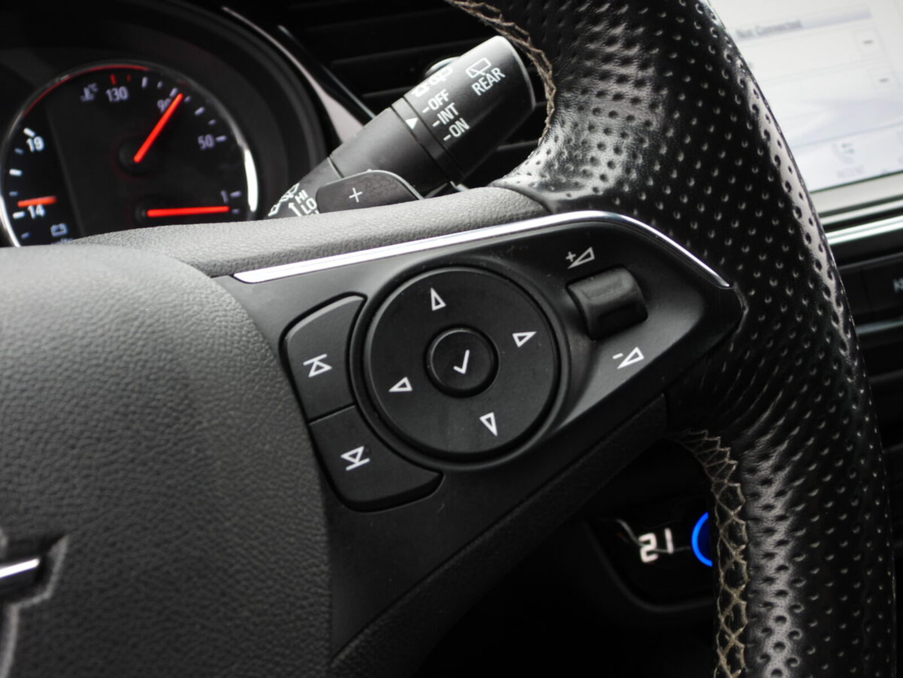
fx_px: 1148
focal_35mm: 44
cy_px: 339
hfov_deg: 42.9
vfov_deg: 32.9
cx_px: 452
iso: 100
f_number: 3.2
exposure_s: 1/30
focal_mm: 7.9
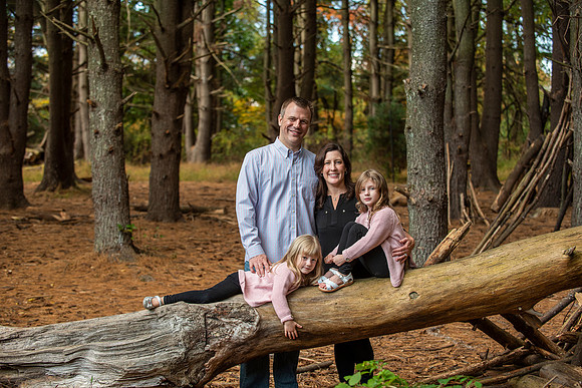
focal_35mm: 70
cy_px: 194
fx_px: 1132
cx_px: 291
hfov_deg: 28.8
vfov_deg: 19.5
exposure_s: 1/160
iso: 250
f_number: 4
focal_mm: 70
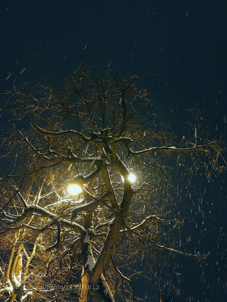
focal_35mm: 27
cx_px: 114
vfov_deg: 65.3
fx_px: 236
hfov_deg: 51.4
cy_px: 151
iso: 1600
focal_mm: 3.95
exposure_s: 1/16.7
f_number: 2.2
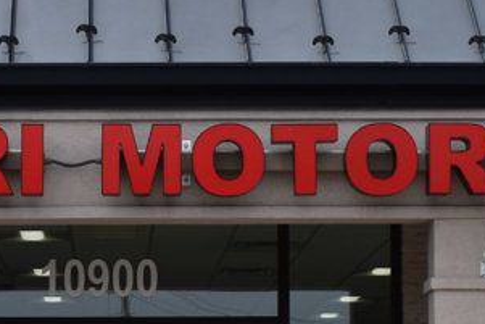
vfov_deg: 9.8
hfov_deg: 14.8
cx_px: 121
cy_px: 438
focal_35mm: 138
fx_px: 1856
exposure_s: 1/500
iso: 220
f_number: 11
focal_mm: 27
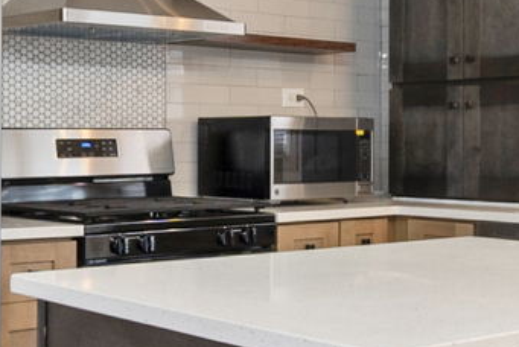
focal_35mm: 71
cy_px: 143
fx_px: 1024
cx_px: 196
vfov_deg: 19.2
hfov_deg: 28.3
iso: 320
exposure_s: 1/15
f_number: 7.1
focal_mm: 10
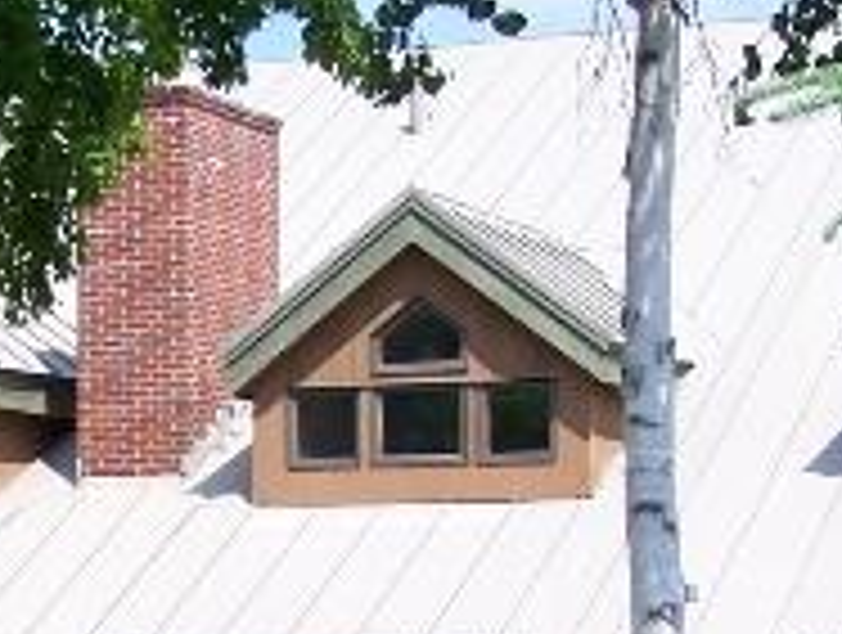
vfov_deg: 11.4
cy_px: 686
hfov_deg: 15.1
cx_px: 135
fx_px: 3144
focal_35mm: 129
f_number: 2.8
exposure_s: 1/640
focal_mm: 6.3
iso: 80
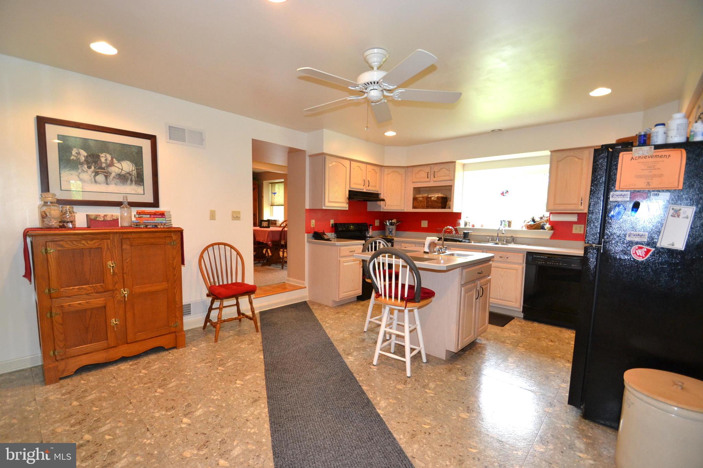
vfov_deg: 77.3
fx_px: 293
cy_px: 234
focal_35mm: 15
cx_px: 352
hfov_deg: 100.4
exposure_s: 1/60
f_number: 3.5
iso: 1000
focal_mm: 10
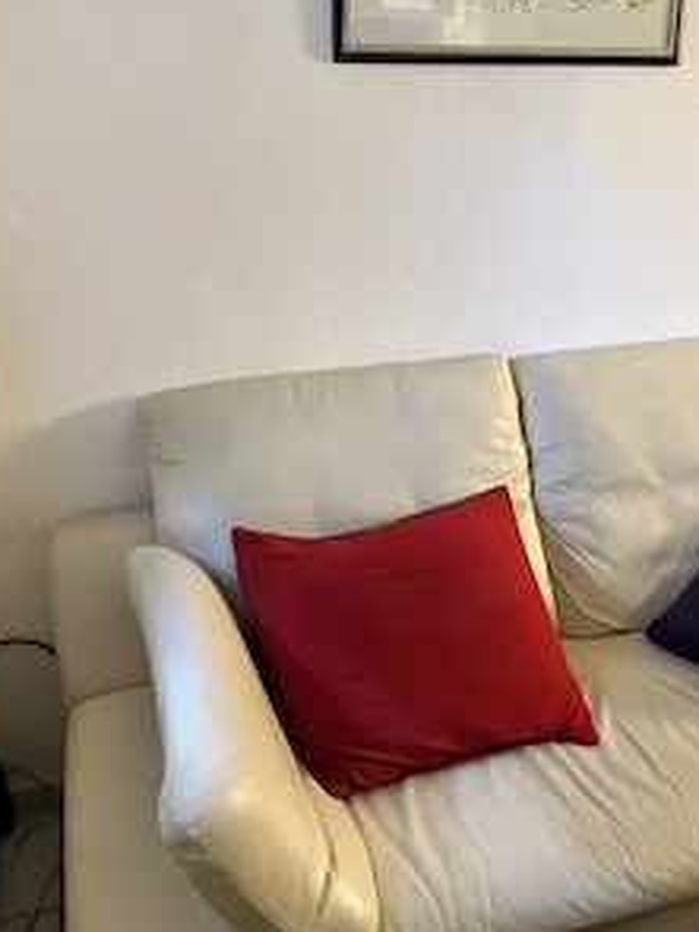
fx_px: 1024
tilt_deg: -16.8
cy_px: 366
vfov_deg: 48.7
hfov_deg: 37.5
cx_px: 433
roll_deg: -1.5
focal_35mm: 38
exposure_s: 1/50
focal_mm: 3.99
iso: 320
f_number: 1.8
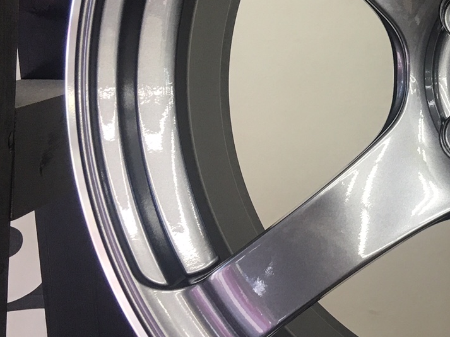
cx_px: 531
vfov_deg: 17.8
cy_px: 62
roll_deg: -0.4
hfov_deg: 22.1
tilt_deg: -3.3
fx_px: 1066
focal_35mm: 82
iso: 25
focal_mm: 4.15
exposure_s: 1/30
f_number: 2.2
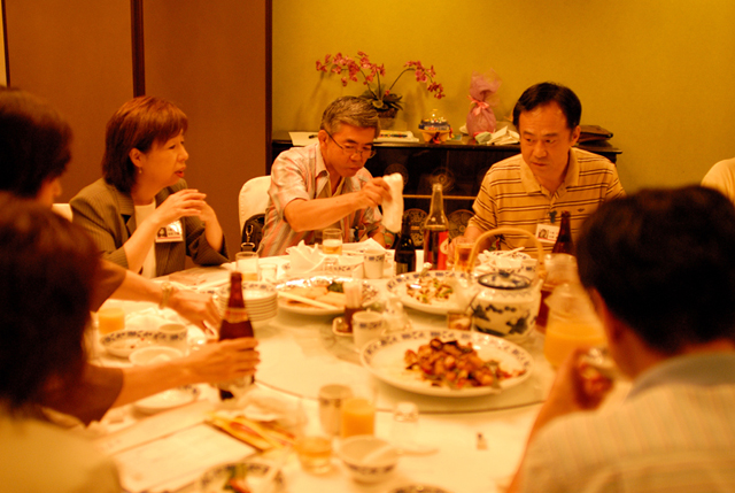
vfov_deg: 32.0
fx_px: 859
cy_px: 246
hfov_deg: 46.3
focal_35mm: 42
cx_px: 368
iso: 800
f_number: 2
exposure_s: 1/80
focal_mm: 28
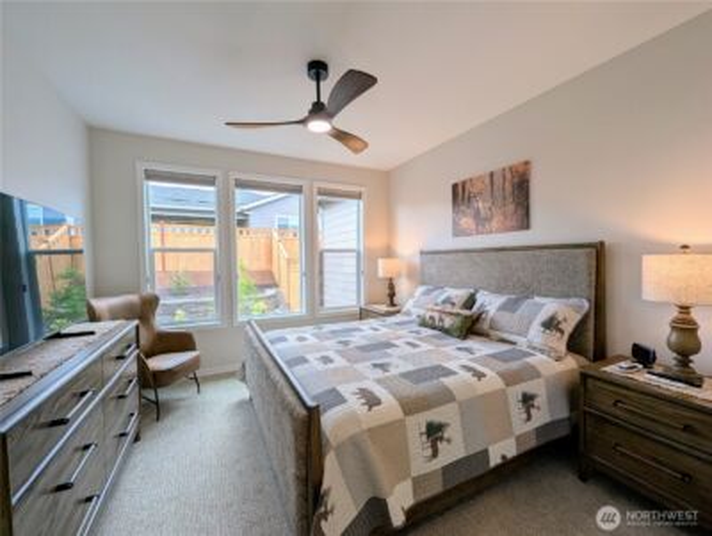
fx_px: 268
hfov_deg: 106.1
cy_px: 268
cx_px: 356
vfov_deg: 90.0
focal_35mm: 13
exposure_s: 1/120
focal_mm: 1.95
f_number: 2.2
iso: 51
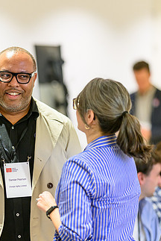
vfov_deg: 8.4
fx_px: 1640
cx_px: 10
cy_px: 115
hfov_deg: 5.6
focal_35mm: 245
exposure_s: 1/250
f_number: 1.8
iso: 1100
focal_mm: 135
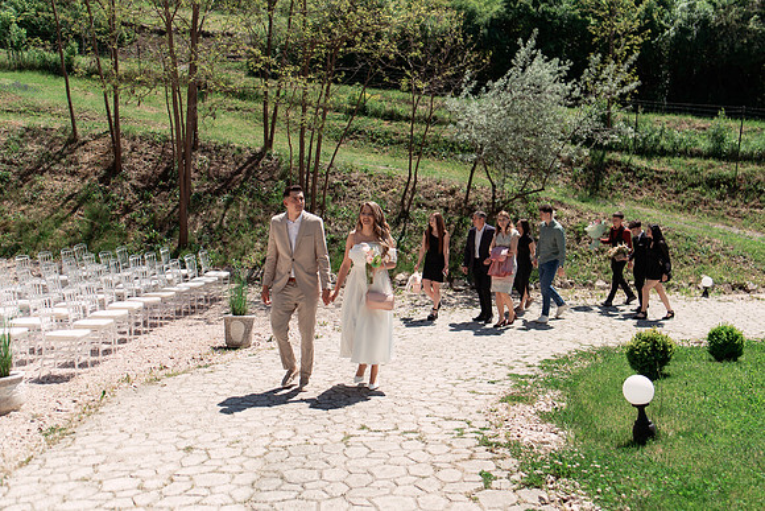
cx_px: 382
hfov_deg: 54.4
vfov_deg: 37.9
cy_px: 256
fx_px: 744
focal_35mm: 35
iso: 125
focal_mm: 35
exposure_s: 1/2000
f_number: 3.5
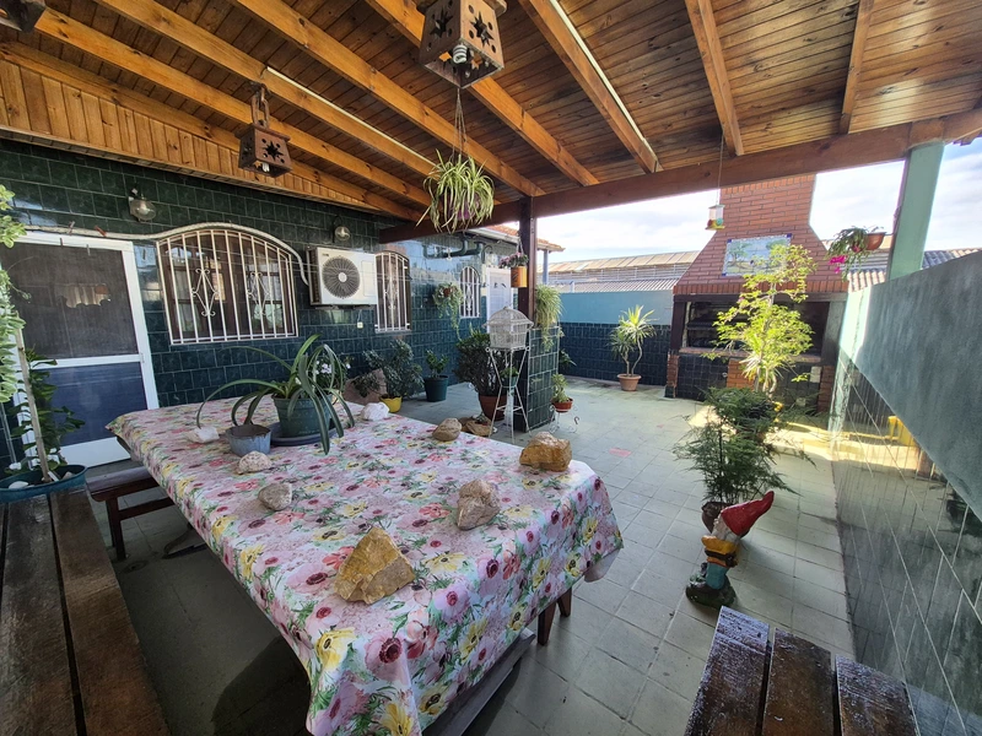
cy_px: 368
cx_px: 491
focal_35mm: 13
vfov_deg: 89.9
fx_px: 369
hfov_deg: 106.2
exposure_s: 1/169
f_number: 2.2
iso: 50
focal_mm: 1.74
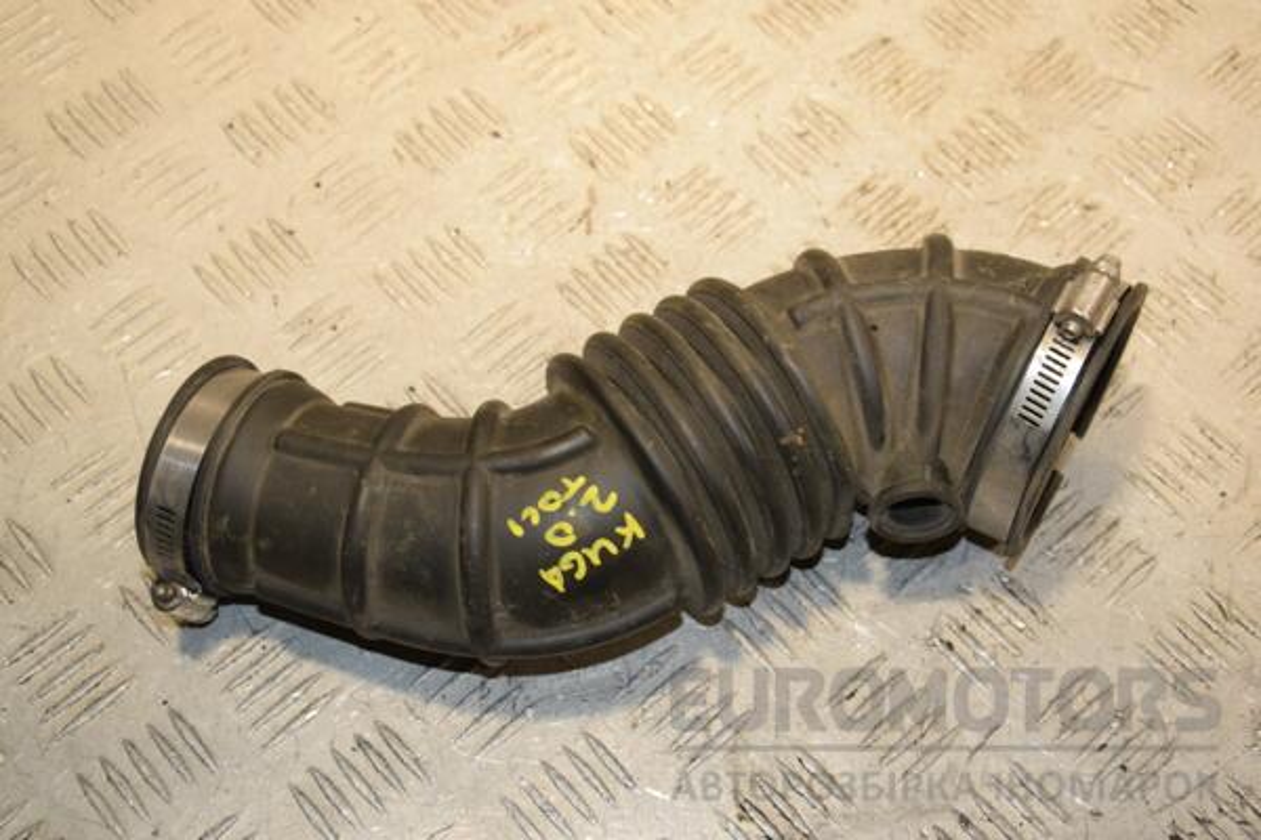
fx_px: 1839
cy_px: 420
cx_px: 630
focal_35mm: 52
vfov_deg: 25.8
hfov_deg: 37.9
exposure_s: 1/200
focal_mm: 35
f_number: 6.3
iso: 800
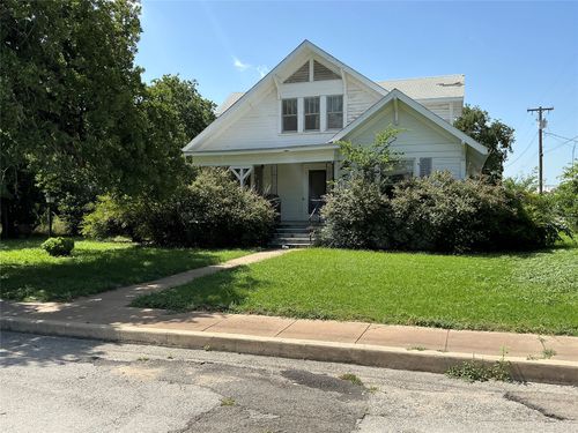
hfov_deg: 63.4
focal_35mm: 28
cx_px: 289
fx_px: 468
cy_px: 216
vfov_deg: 49.7
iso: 25
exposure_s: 1/1451
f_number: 1.8
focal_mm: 3
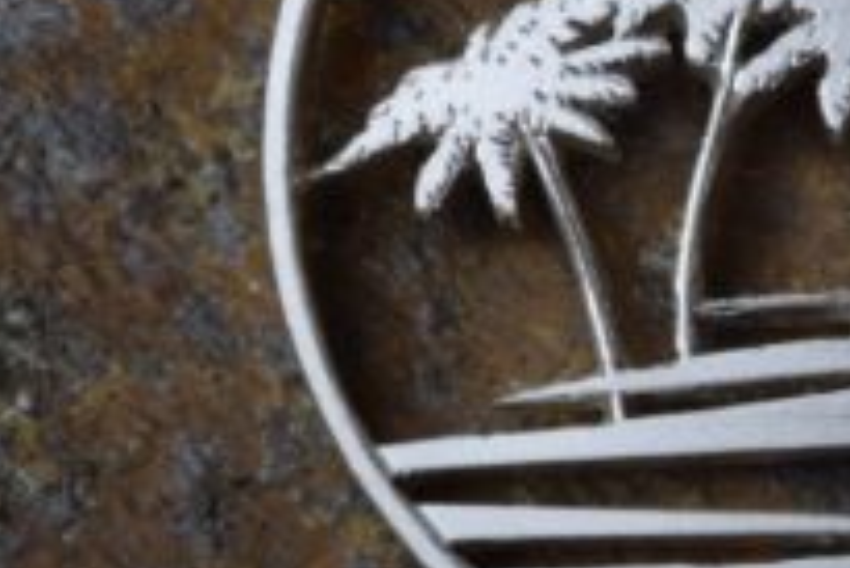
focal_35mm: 241
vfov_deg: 5.7
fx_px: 5705
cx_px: 908
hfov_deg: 8.5
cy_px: 104
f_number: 32
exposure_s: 1/6
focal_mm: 55
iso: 500
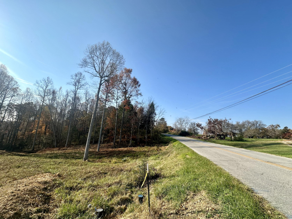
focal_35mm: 14
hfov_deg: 102.1
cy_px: 110
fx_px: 118
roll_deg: -4.6
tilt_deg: +11.4
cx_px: 146
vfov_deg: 85.7
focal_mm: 2.22
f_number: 2.2
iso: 40
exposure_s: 1/1575
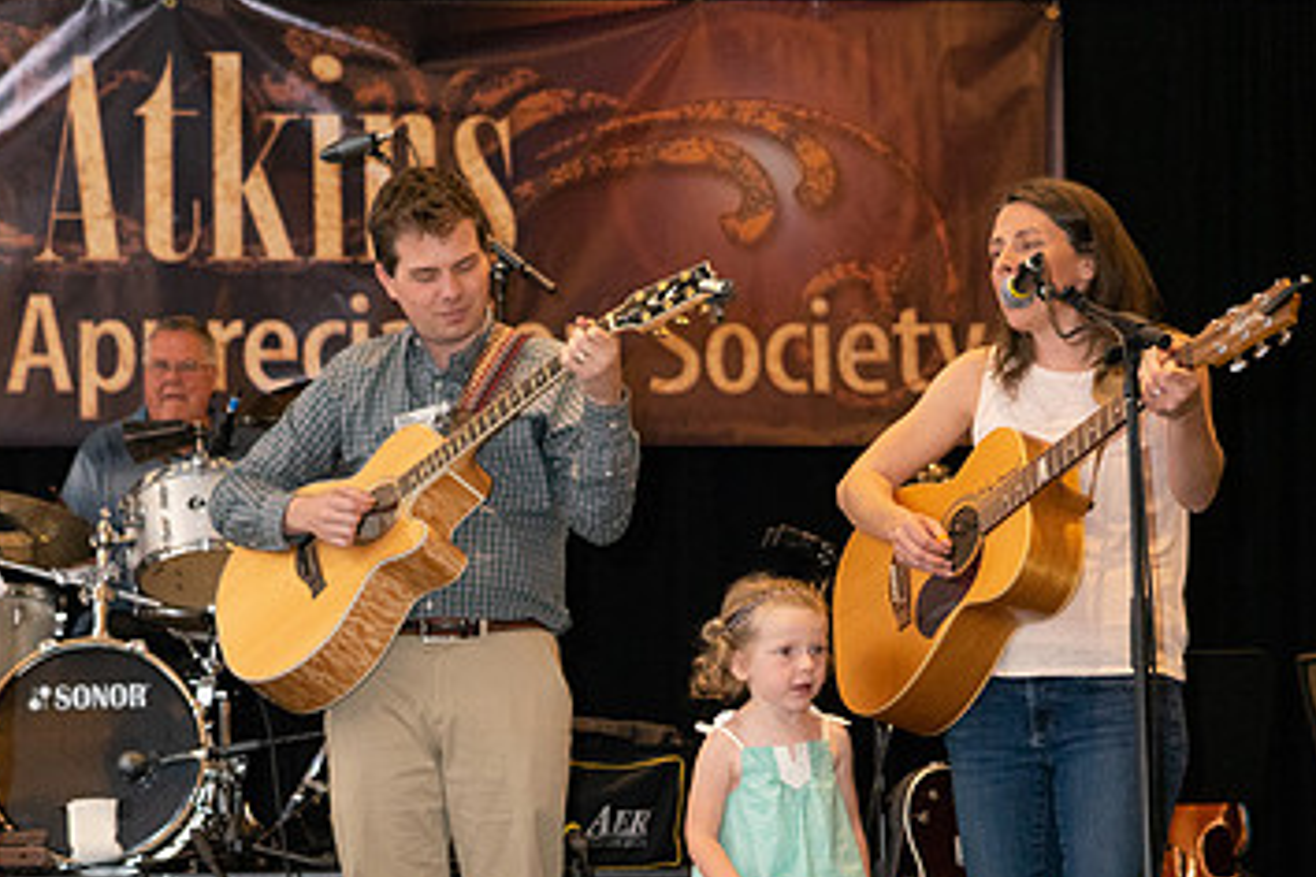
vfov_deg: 14.3
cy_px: 700
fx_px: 3473
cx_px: 546
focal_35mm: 95
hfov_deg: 21.4
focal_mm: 58
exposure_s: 1/200
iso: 4000
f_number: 5
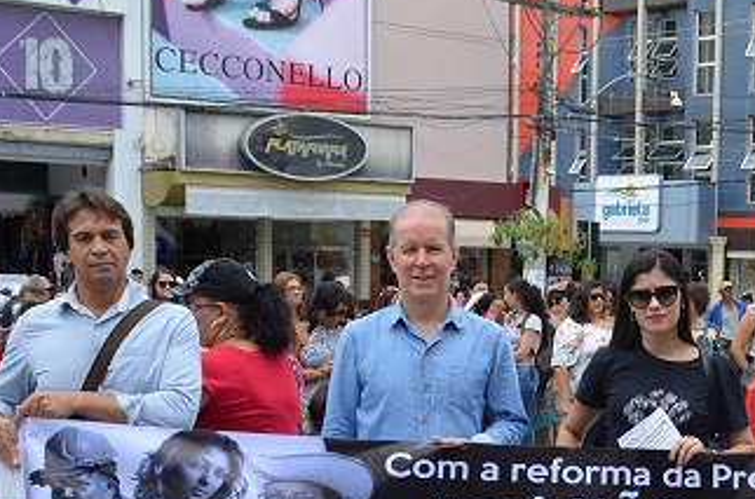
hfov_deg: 28.2
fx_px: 1444
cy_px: 389
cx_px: 675
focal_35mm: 69
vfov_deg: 19.5
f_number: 8
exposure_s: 1/250
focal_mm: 20
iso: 140
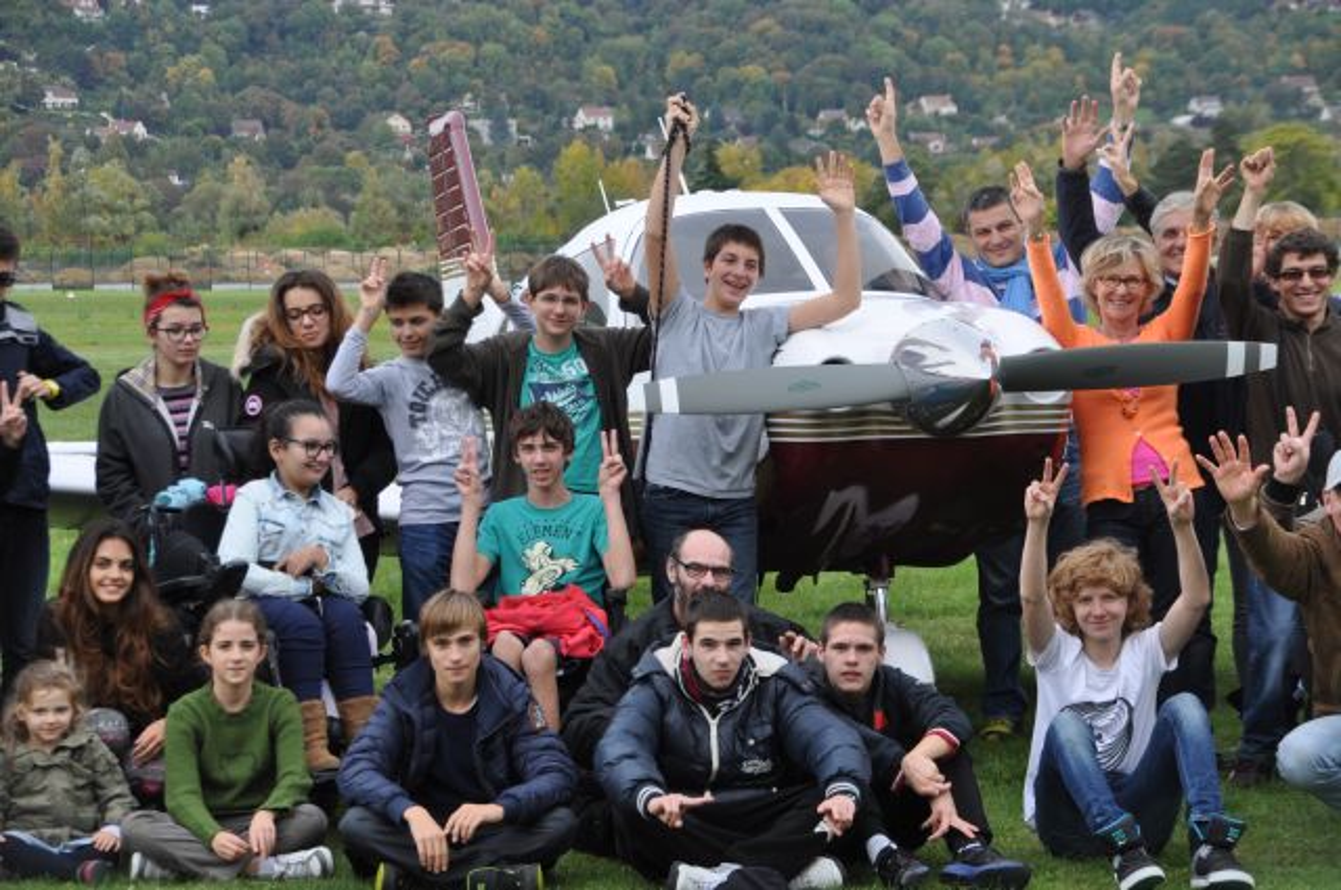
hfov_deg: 15.2
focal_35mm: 135
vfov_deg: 10.1
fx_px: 5022
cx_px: 670
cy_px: 445
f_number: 5.6
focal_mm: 90
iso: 360
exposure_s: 1/500
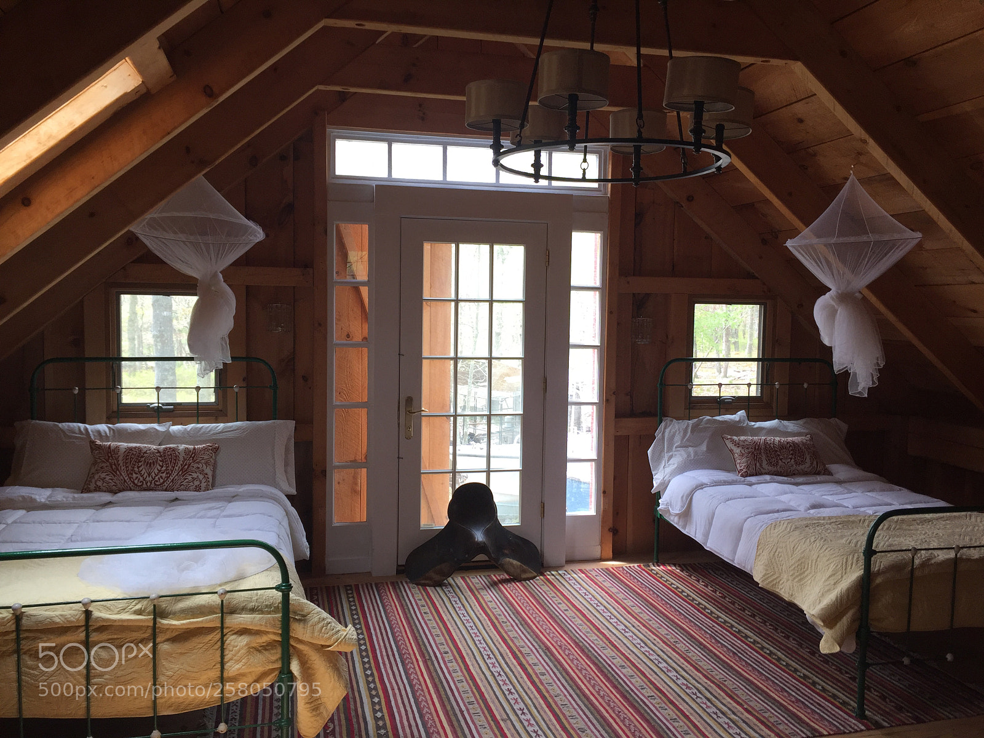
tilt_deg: -4.8
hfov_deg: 61.7
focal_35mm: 29
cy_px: 369
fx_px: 824
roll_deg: -1.6
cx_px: 492
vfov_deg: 48.2
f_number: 2.2
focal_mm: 4.15
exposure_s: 1/120
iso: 40
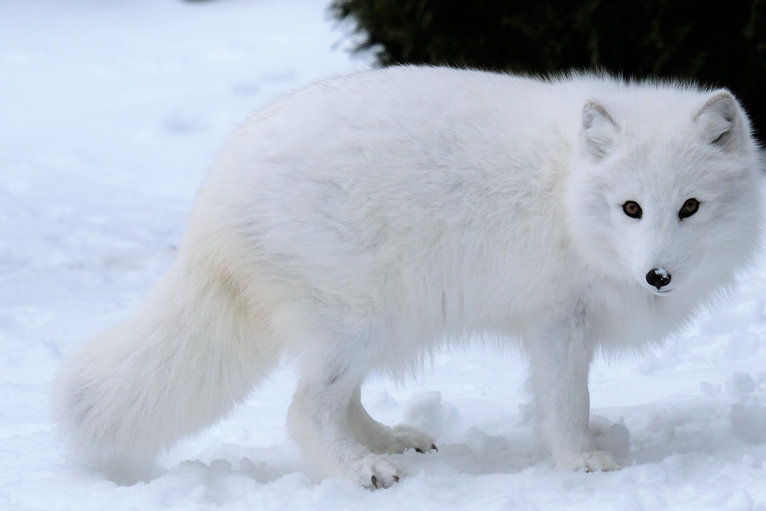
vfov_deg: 4.9
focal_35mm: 278
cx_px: 426
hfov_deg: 7.4
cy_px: 285
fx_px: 5915
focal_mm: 164
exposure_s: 1/2500
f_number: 5
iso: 1250
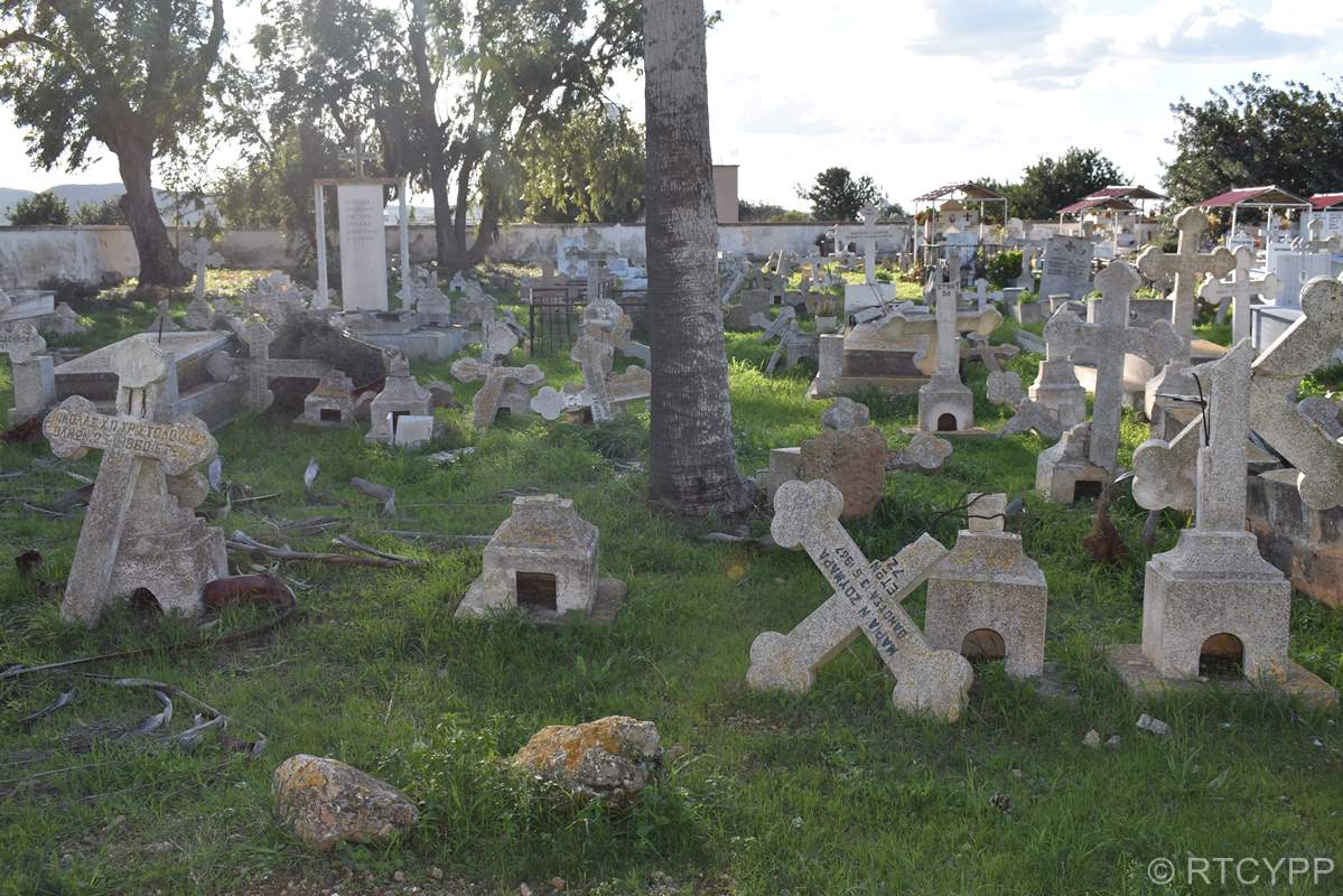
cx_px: 672
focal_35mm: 36
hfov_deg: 53.1
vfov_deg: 36.9
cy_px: 448
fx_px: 1343
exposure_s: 1/200
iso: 100
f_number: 6.3
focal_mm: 24
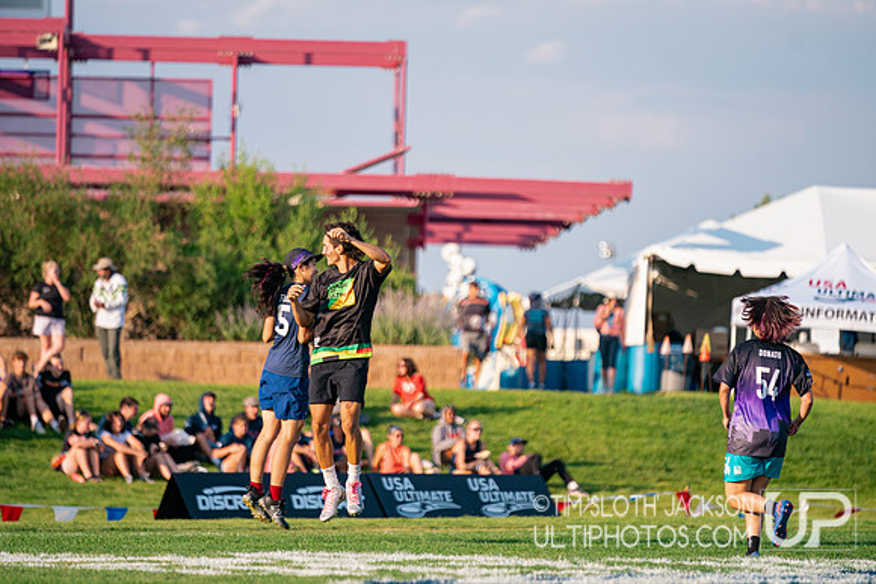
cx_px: 438
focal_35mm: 200
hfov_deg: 10.3
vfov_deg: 6.9
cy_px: 292
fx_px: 4868
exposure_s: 1/4000
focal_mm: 200
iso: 500
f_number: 2.8
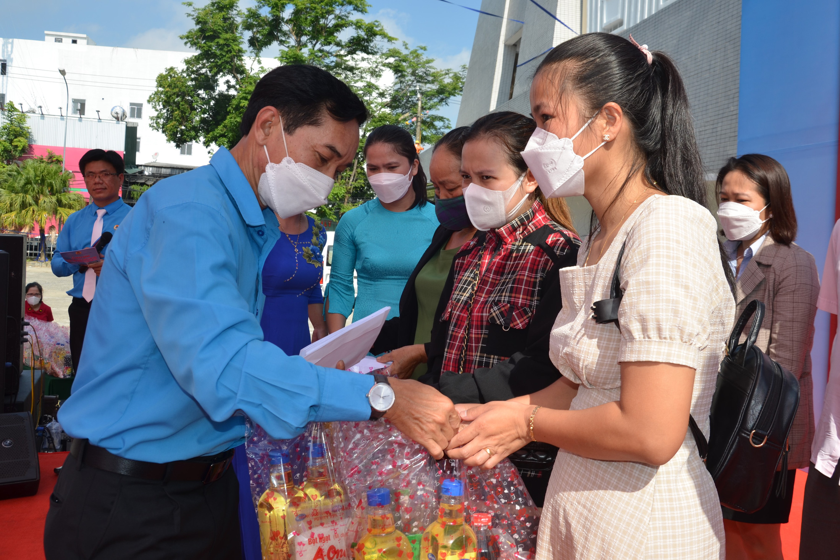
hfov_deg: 59.5
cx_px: 420
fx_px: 735
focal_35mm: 32
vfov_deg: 41.7
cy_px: 280
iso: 100
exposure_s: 1/250
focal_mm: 21
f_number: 8
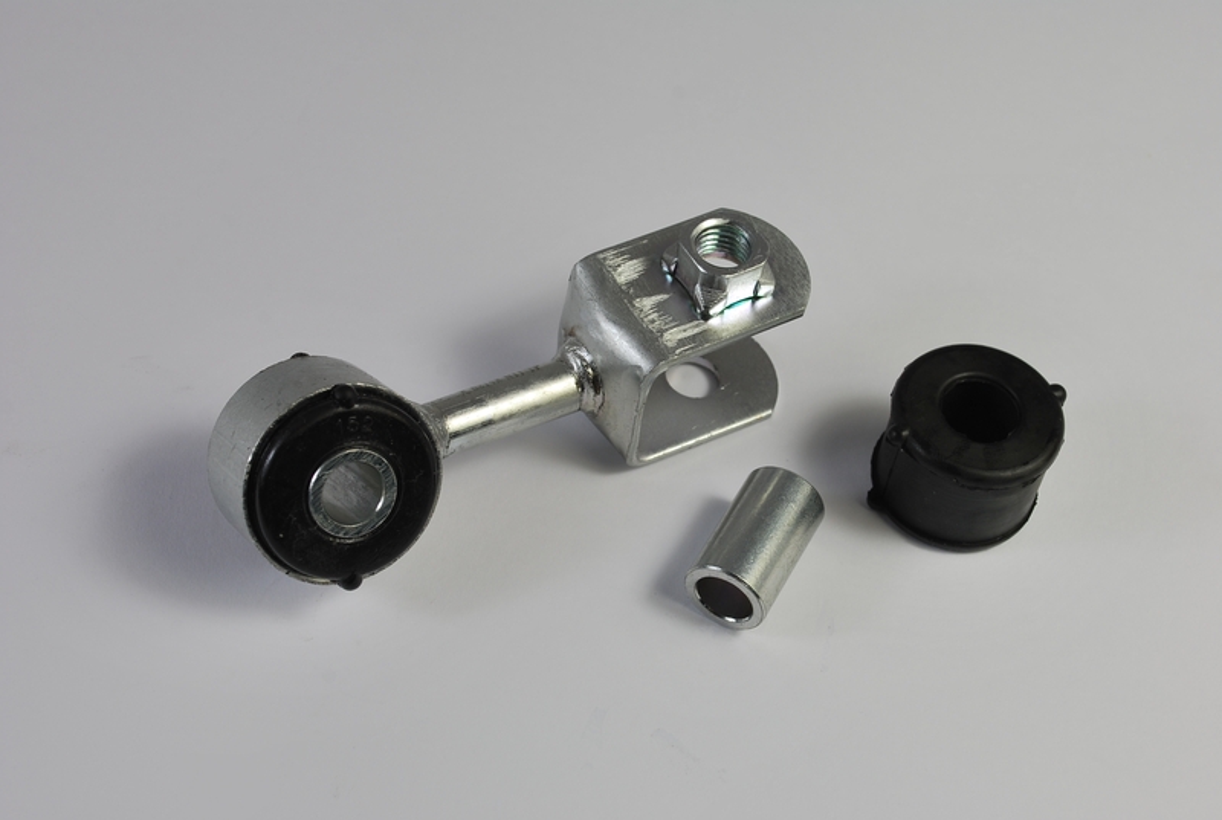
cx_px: 611
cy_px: 410
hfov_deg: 35.0
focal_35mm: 57
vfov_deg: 23.9
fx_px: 1939
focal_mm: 38
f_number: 9
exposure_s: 1/30
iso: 110
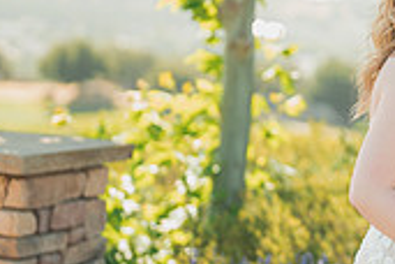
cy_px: 89
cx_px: 506
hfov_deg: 11.8
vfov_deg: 8.1
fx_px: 1865
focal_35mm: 170
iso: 50
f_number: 1.4
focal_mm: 50
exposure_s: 1/1250
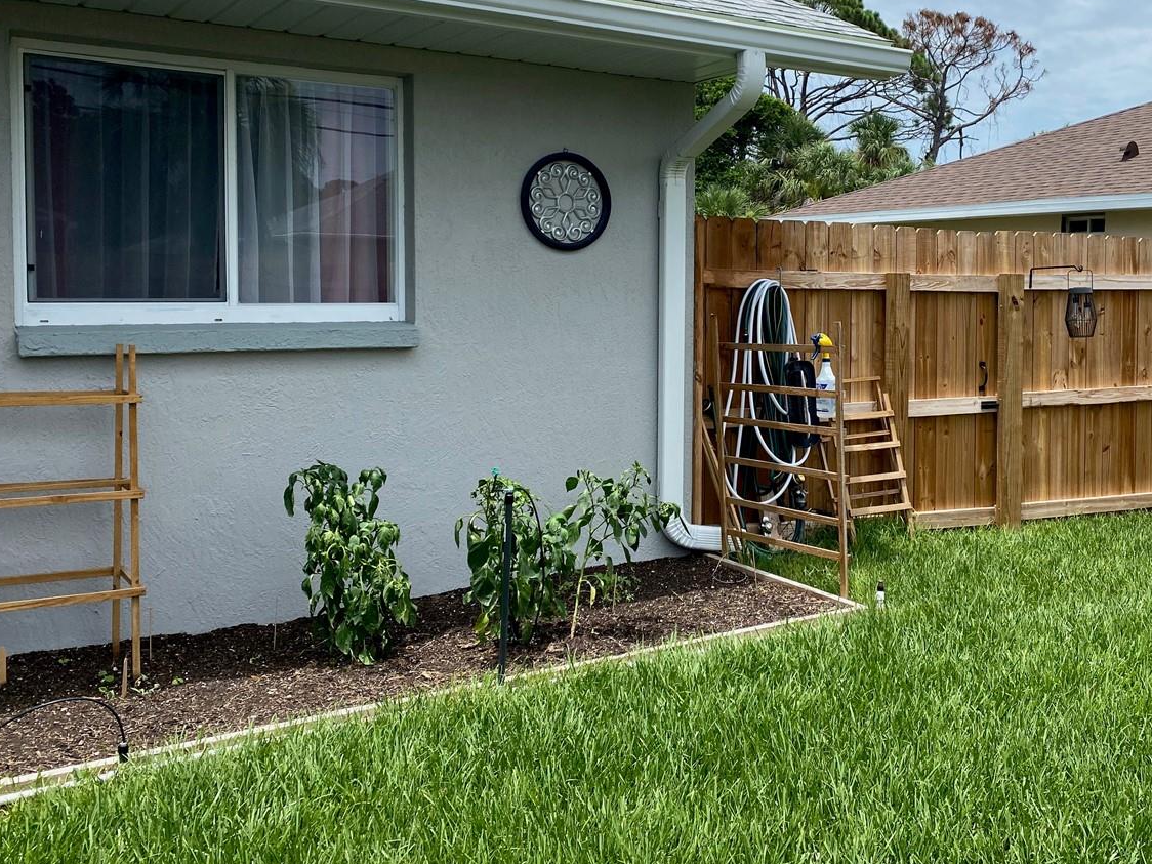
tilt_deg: -1.4
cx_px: 742
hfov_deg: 49.5
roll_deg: -0.5
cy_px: 320
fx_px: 1231
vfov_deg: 38.4
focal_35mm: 37
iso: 32
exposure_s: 1/3040
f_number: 1.8
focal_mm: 4.25
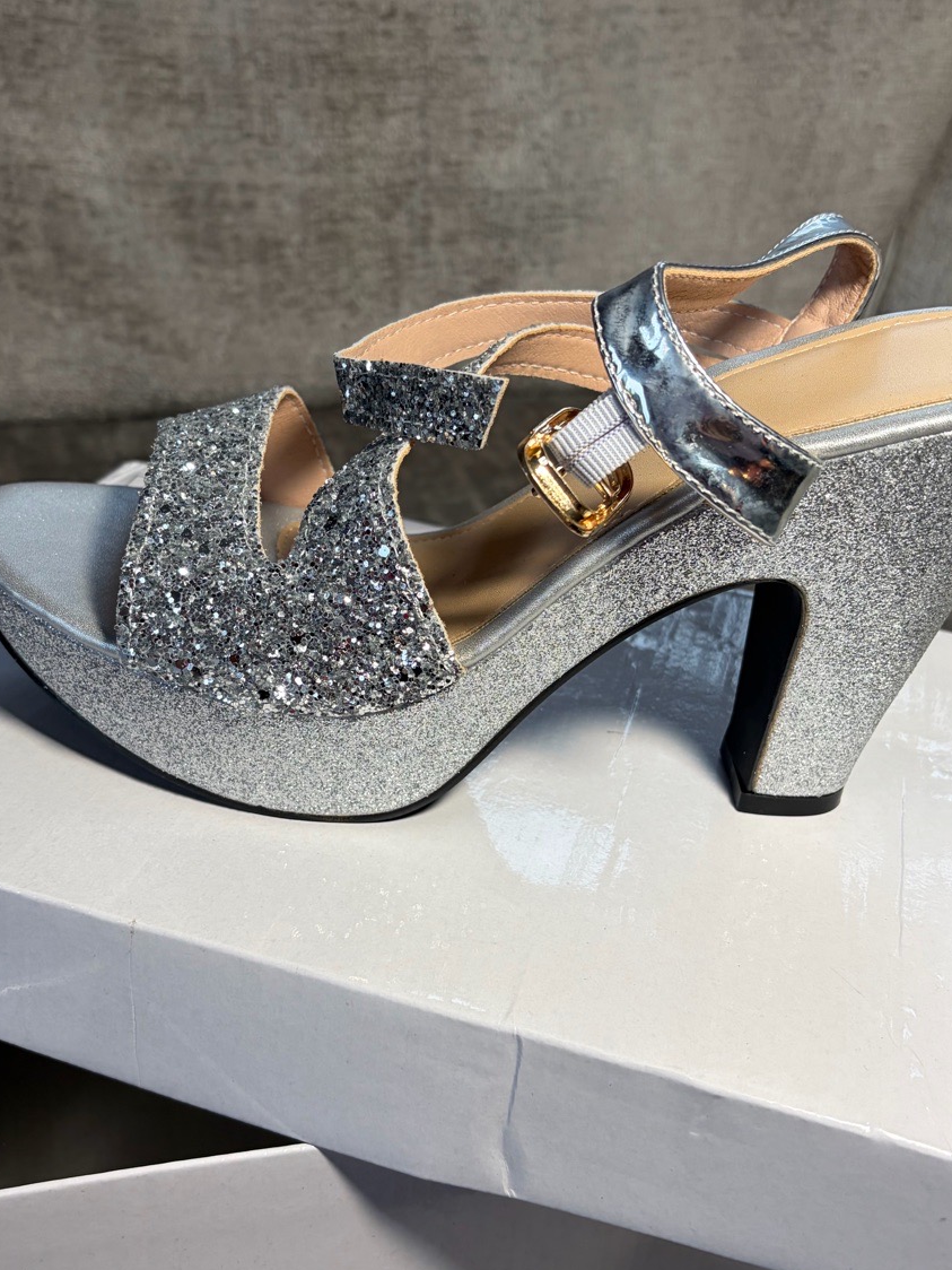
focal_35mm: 37
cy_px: 651
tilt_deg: -33.0
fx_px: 1357
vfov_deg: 50.1
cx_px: 453
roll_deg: -4.7
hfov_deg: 38.7
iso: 80
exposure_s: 1/122
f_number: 1.6
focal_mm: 5.96
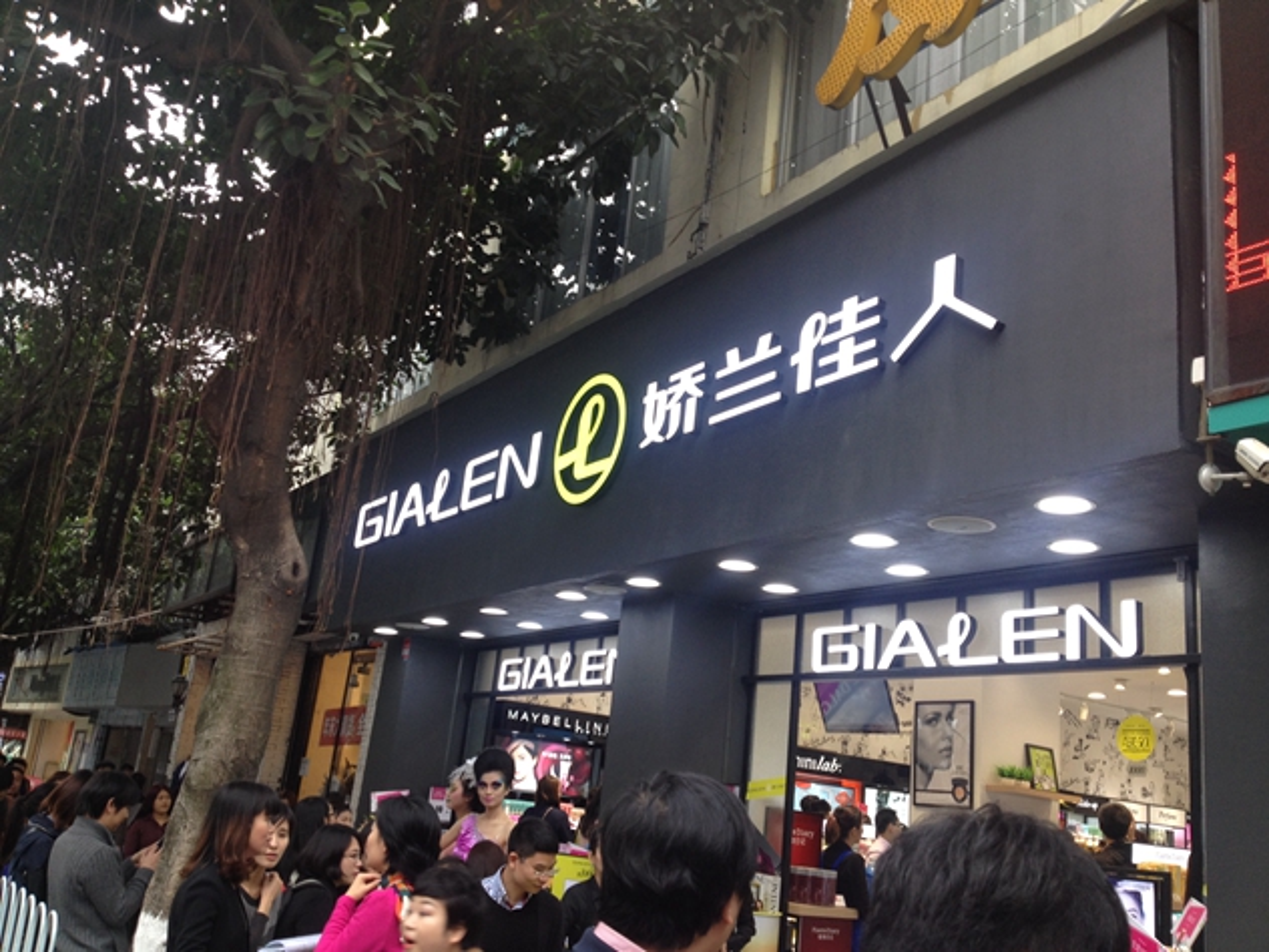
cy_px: 476
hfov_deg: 52.6
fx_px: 1283
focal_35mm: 35
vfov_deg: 40.7
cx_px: 634
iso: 50
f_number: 2.4
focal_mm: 4.28
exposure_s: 1/60
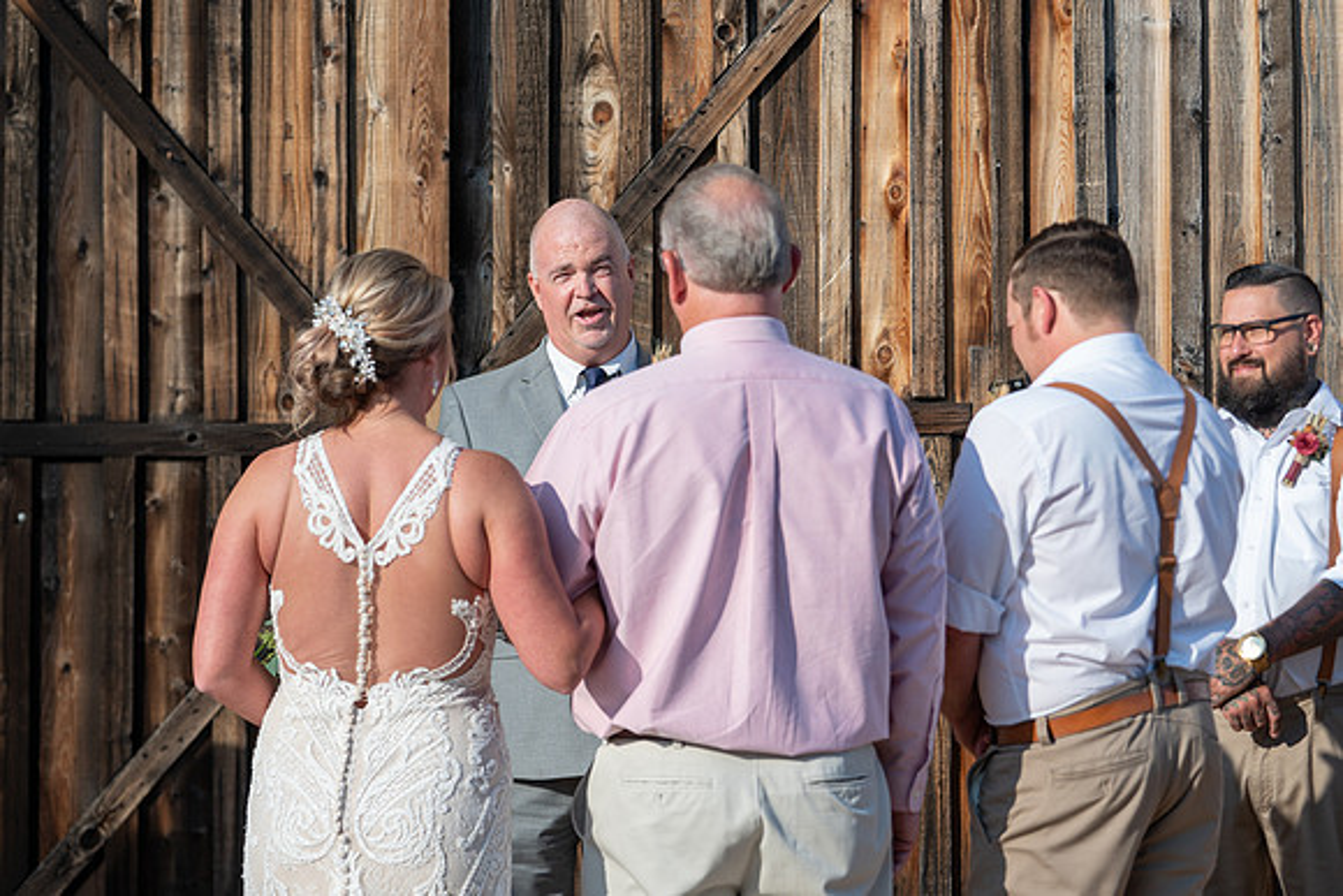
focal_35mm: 113
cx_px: 767
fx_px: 4219
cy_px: 384
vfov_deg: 12.1
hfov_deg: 18.1
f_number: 4
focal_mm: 99
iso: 100
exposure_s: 1/800
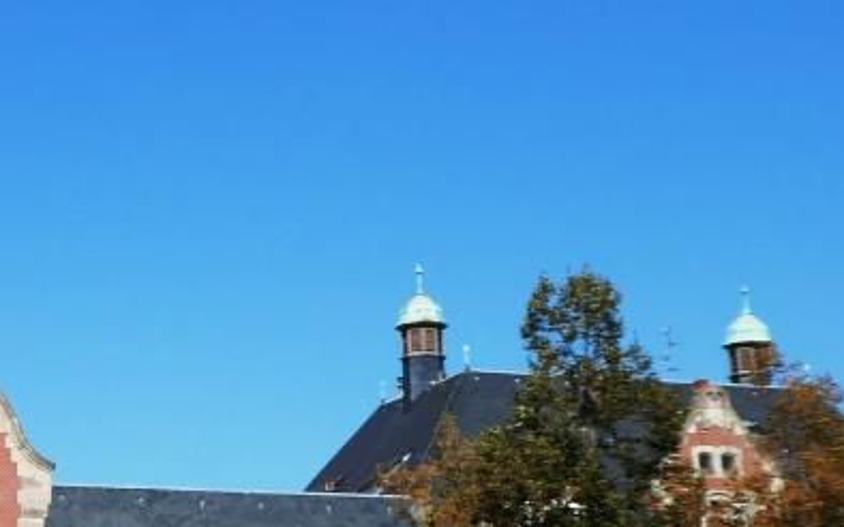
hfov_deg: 21.4
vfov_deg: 14.3
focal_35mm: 91
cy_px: 411
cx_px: -137
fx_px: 2093
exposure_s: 1/1000
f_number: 3.6
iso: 80
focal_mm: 5.8
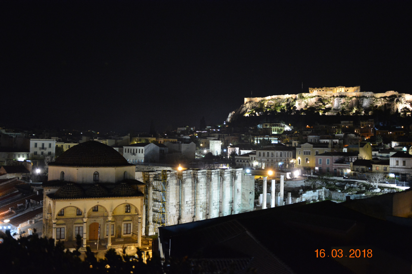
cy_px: 137
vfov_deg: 41.7
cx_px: 206
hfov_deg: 59.5
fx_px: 360
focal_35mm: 32
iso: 3200
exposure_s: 1/13
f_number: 3.8
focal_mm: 21
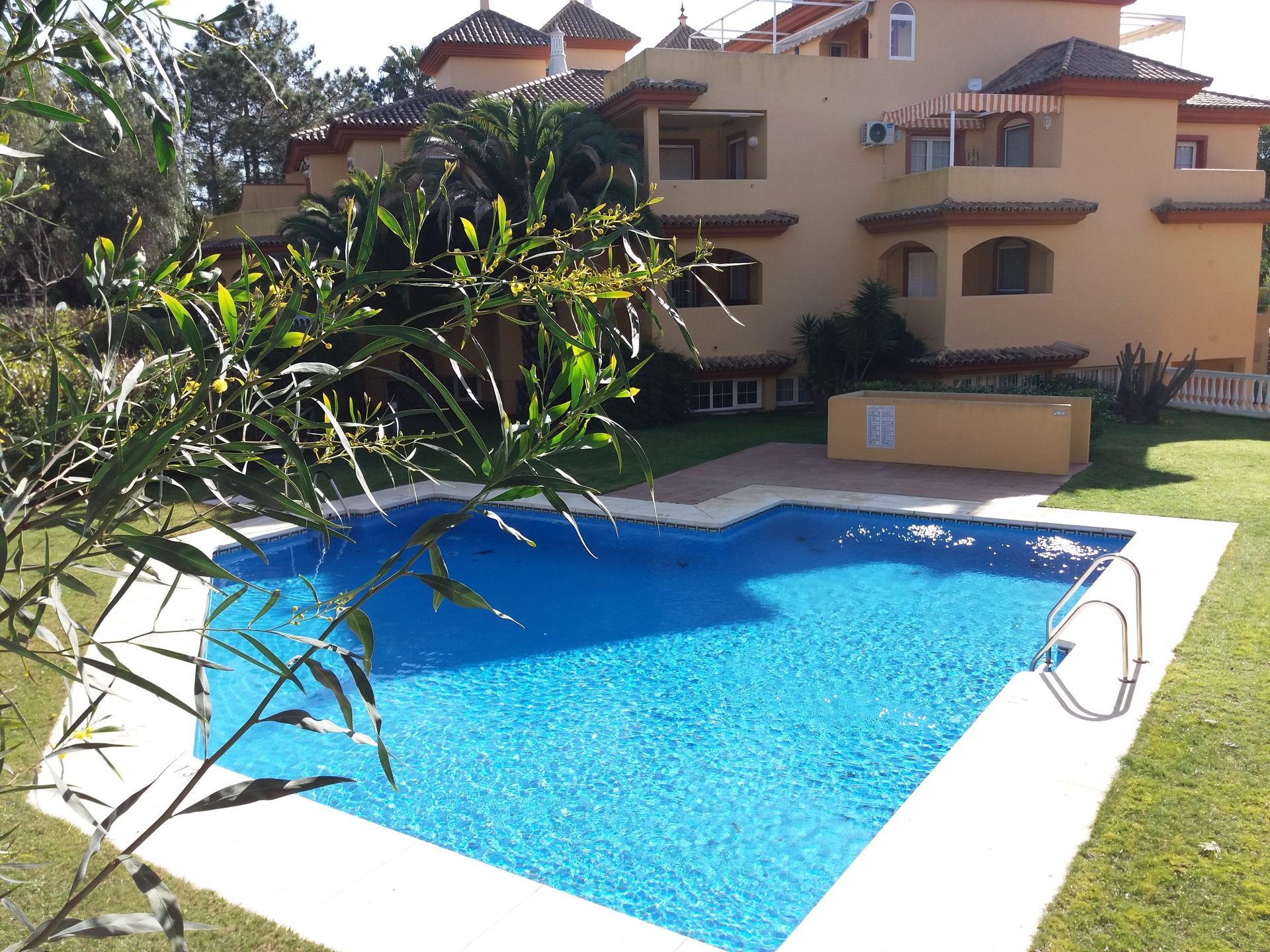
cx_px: 635
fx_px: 1027
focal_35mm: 28
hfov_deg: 63.4
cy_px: 476
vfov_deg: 49.7
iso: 64
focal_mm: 3.7
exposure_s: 1/859
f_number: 1.9
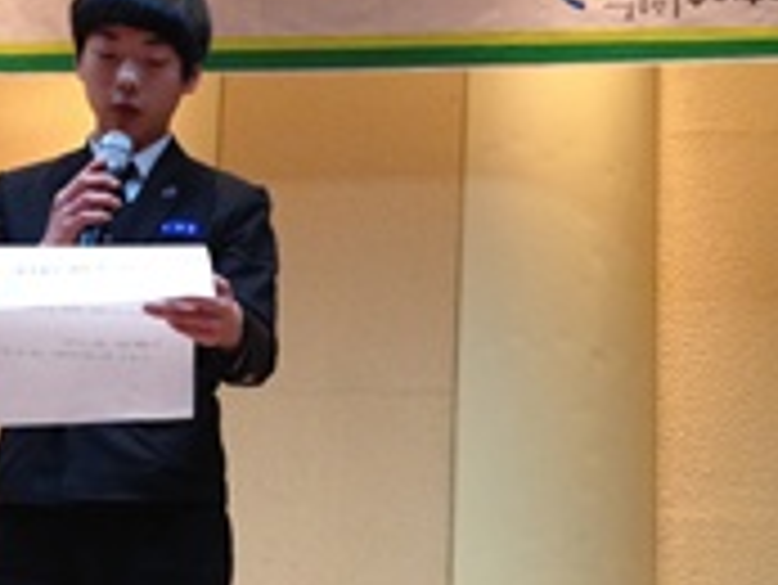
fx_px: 1822
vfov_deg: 18.2
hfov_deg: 24.1
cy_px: 405
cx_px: 355
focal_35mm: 81
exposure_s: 1/20
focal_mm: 4.28
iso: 200
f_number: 2.4
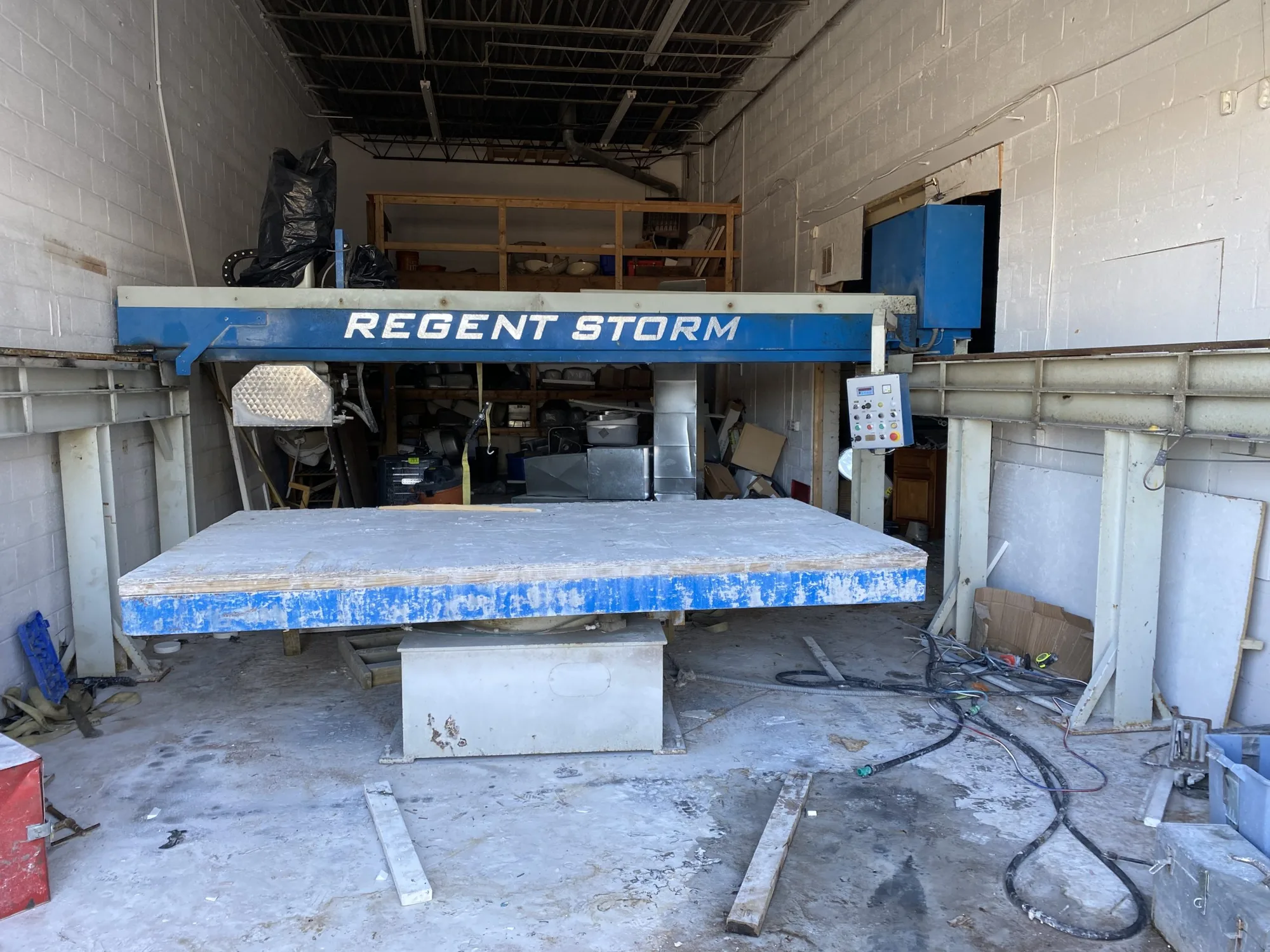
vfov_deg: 53.1
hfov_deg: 67.3
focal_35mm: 26
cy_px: 476
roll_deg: +0.0
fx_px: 954
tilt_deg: -4.0
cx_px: 635
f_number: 1.8
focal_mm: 4.25
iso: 64
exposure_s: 1/122
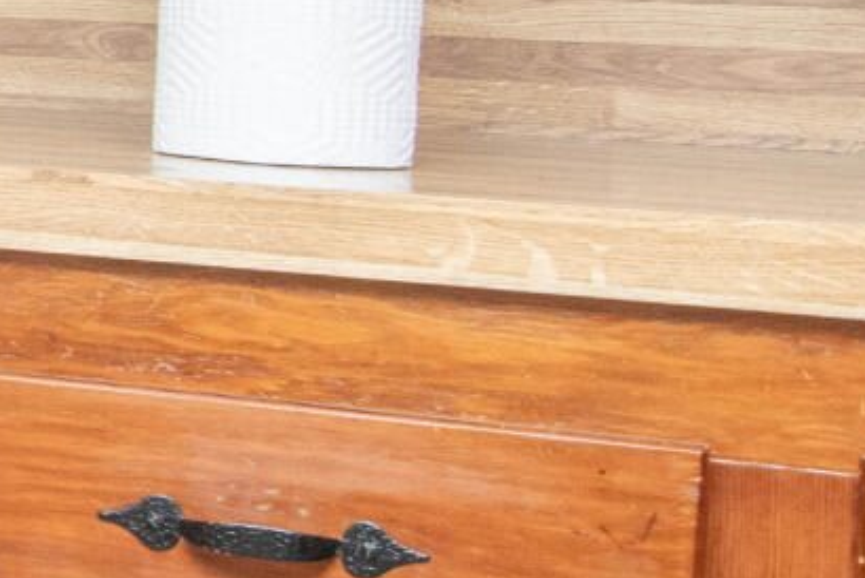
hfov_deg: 10.3
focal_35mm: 117
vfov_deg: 11.6
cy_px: -61
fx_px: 2813
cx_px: -1952
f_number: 9
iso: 500
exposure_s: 1/125
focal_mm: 16
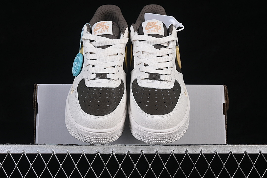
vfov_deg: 18.2
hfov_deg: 27.0
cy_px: 89
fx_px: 556
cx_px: 134
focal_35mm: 75
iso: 160
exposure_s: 1/80
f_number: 8
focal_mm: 50
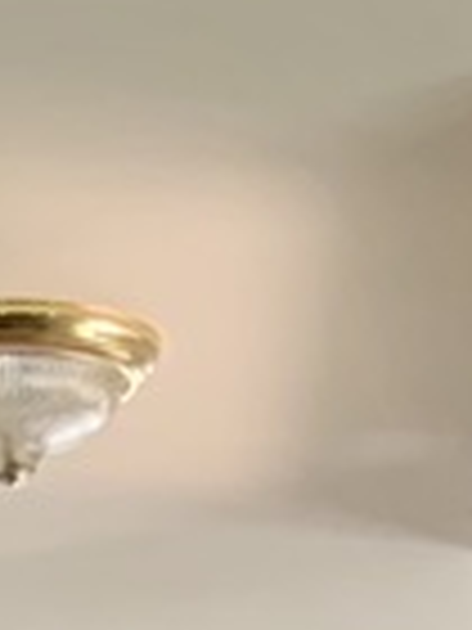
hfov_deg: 6.6
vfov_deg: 7.6
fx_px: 4072
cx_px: 148
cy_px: 2002
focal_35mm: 224
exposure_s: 1/60
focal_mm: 3
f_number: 1.8
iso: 80
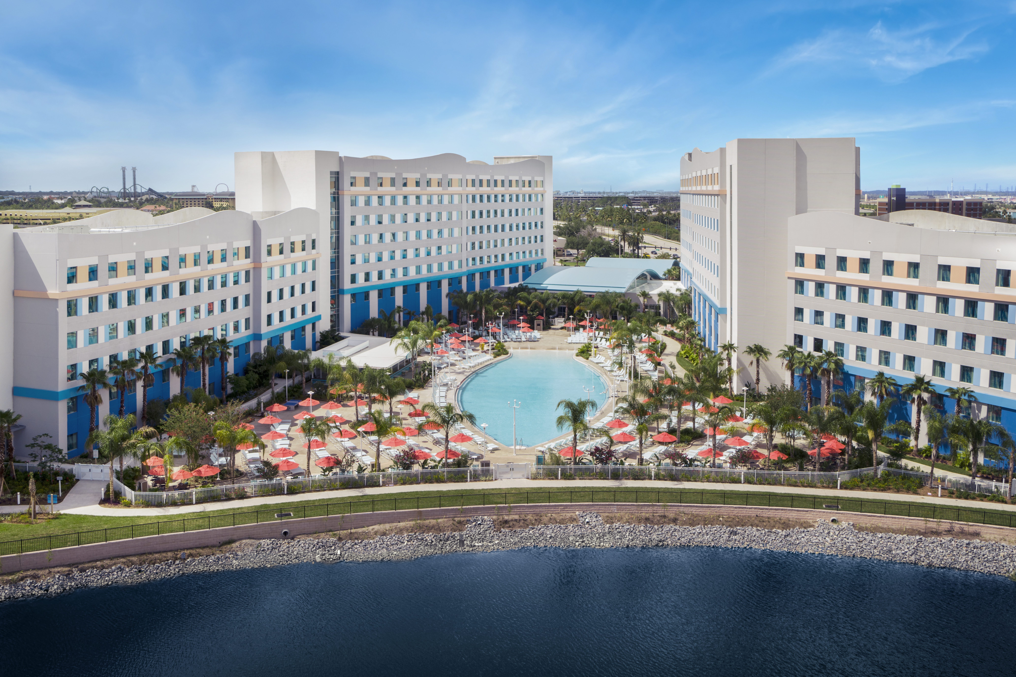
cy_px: 338
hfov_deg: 84.0
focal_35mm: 20
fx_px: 564
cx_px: 508
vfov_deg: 61.9
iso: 200
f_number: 8
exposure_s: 1/400
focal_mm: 20
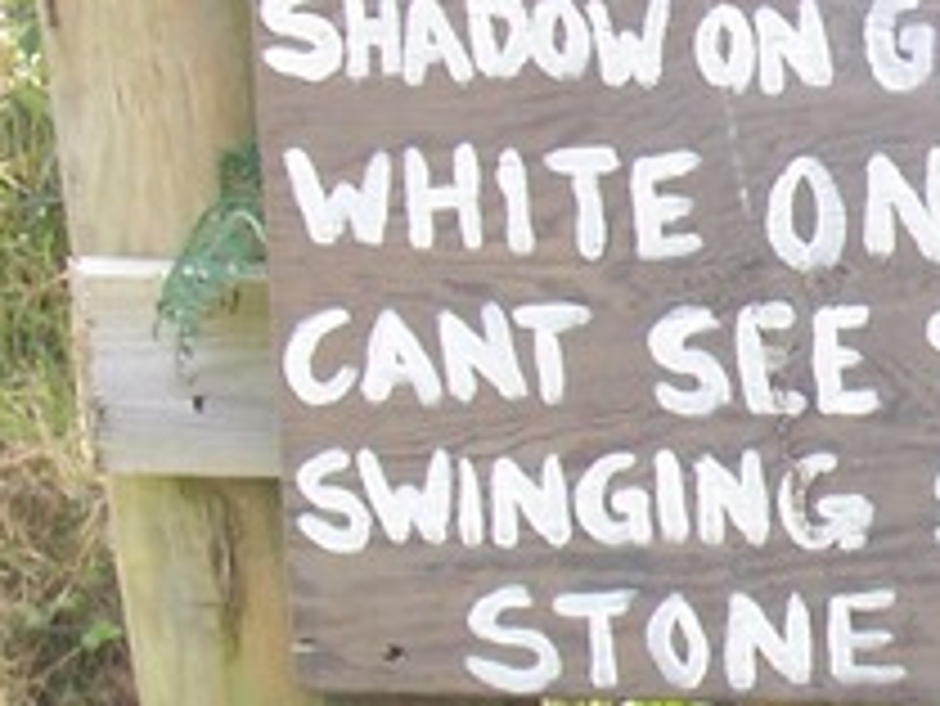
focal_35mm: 149
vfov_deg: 10.0
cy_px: 405
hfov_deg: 12.4
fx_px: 4048
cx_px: 1565
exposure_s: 1/60
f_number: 3.9
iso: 64
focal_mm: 6.4
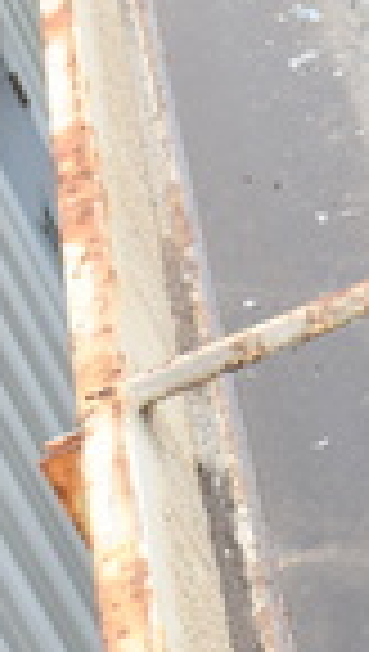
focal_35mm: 119
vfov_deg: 18.0
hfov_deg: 9.8
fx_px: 2062
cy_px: 252
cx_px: 637
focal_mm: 22
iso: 200
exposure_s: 1/250
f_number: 7.1
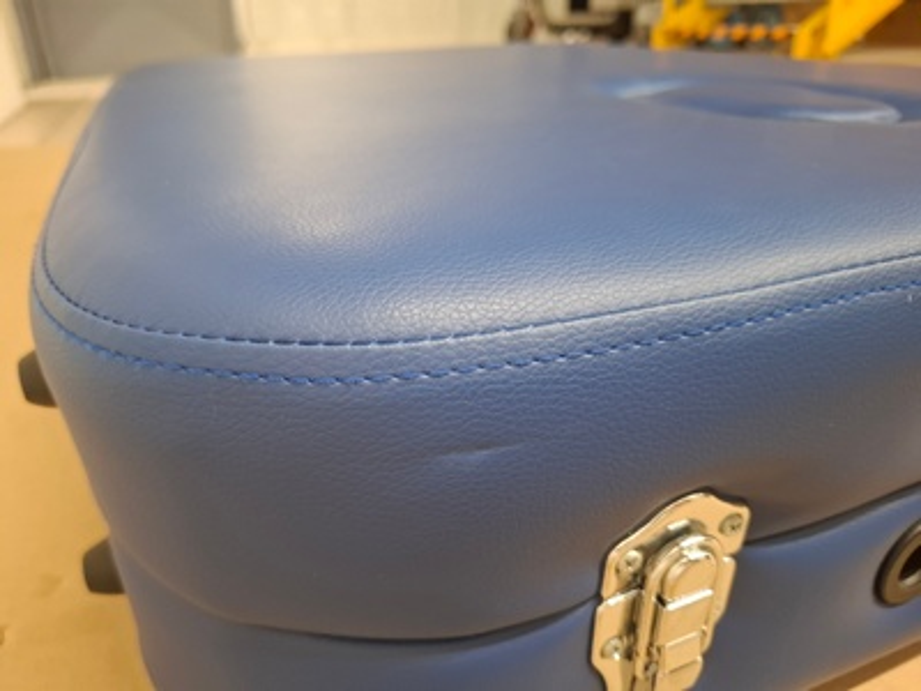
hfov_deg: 73.9
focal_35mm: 23
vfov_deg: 58.9
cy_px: 346
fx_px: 612
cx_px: 460
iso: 400
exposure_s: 1/33
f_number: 1.8
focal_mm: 5.54
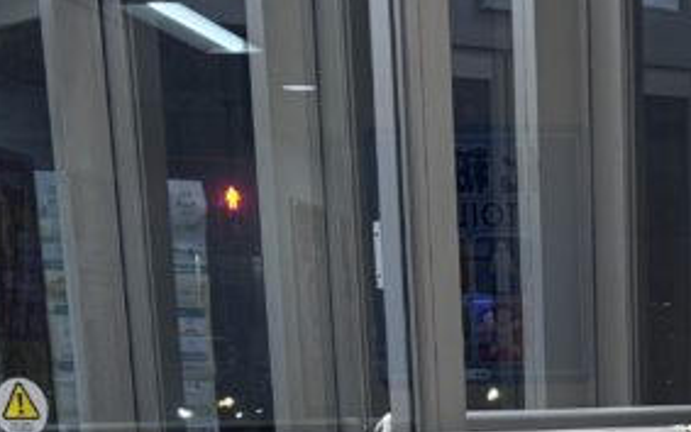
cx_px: 674
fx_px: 2166
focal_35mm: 115
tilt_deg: -18.5
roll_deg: +1.8
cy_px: 1123
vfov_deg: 9.7
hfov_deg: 17.7
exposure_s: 1/100
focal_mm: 6.76
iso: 50
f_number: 1.78
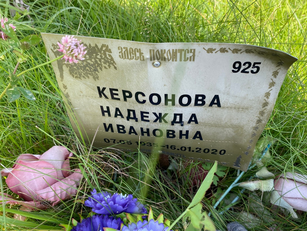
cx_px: 154
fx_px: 231
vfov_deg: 53.1
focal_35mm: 26
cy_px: 116
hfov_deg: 67.3
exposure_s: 1/326
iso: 32
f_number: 1.8
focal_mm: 4.25
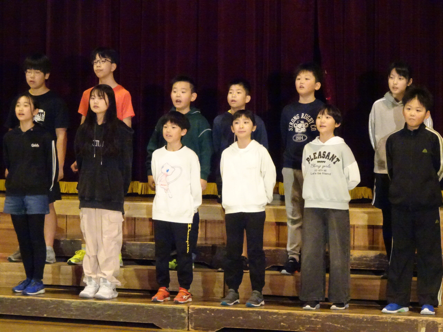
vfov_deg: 10.2
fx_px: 1868
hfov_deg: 13.5
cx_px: 222
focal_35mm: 146
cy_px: 166
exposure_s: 1/60
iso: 3200
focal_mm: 24.99
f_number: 5.6
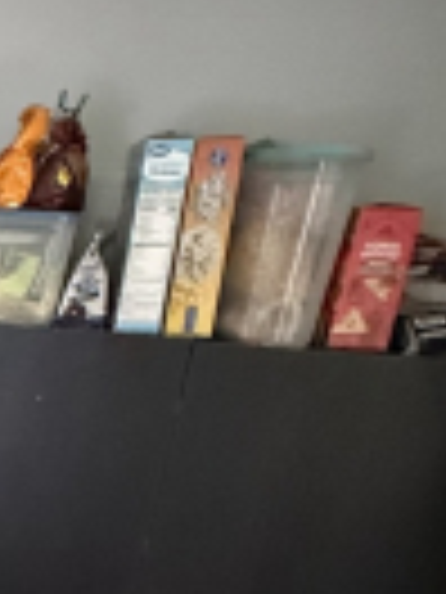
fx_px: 1220
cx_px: -626
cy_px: 569
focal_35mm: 71
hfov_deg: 14.1
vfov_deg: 26.2
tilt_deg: -14.4
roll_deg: -4.3
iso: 1000
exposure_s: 1/60
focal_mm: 2.22
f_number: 2.2
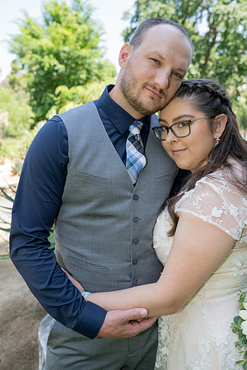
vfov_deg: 61.9
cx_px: 124
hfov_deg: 43.6
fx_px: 309
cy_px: 185
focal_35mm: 30
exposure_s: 1/250
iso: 250
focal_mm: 30
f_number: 4
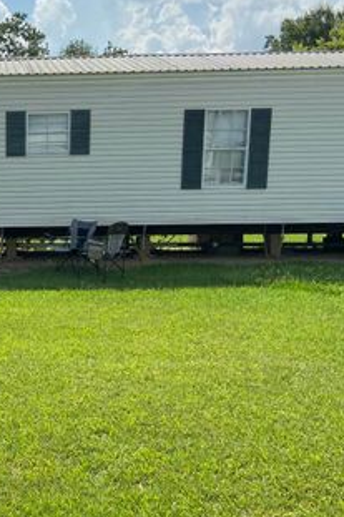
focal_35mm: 58
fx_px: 832
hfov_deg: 21.8
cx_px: -61
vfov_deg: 34.2
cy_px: 337
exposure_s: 1/3984
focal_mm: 4.25
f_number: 1.8
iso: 32
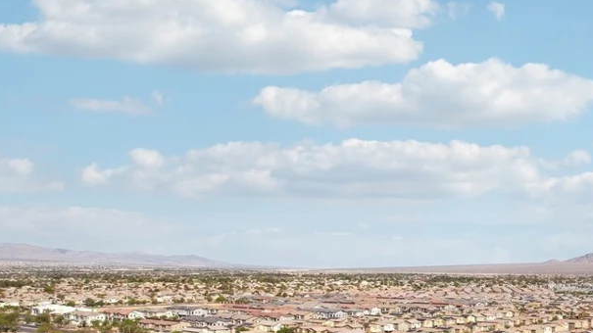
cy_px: 309
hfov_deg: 49.8
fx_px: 613
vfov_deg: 29.0
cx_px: 434
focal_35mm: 39
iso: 100
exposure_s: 1/2000
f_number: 2.8
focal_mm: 8.4
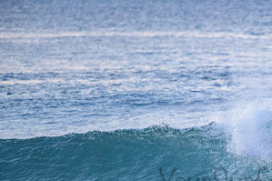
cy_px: 173
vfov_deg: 1.4
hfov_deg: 2.1
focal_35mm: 971
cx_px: 253
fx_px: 7332
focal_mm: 500
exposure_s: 1/500
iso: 3200
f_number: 5.6
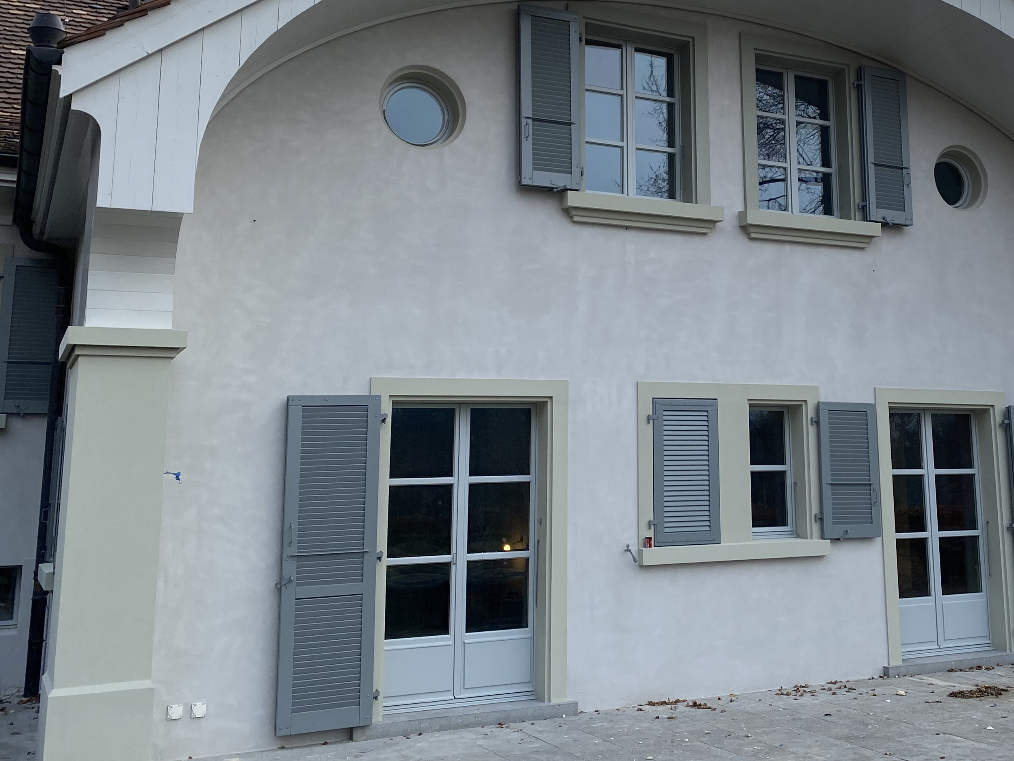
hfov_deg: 43.7
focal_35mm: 42
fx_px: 1230
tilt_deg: +10.8
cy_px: 255
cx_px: 724
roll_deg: +0.8
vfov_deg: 34.0
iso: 32
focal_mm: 4.25
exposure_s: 1/1412
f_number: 1.8
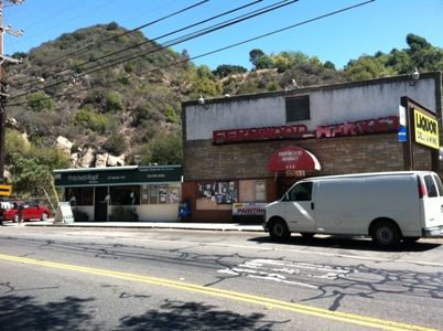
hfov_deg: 52.7
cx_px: 222
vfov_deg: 40.6
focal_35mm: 35
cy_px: 166
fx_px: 447
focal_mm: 3.85
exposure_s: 1/476
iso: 80
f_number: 2.8
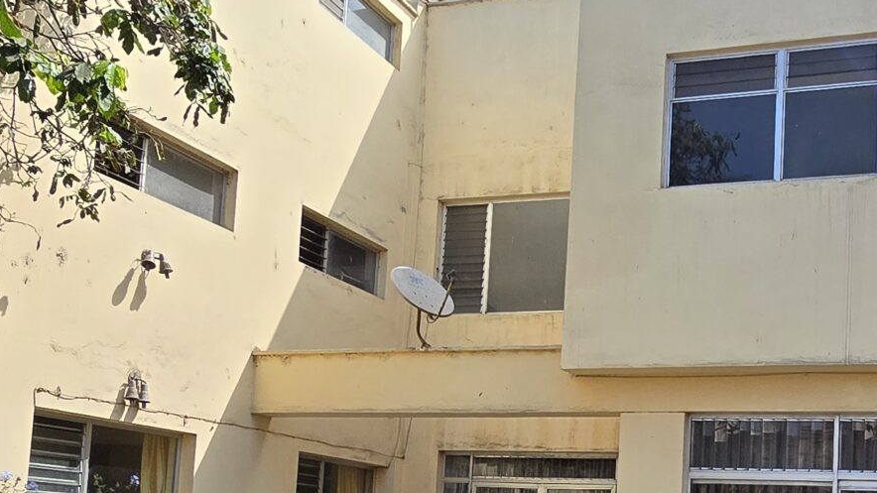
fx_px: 953
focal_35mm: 41
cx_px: 702
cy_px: 486
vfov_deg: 27.4
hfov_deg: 46.8
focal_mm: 2.2
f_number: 2.2
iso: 64
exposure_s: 1/2000
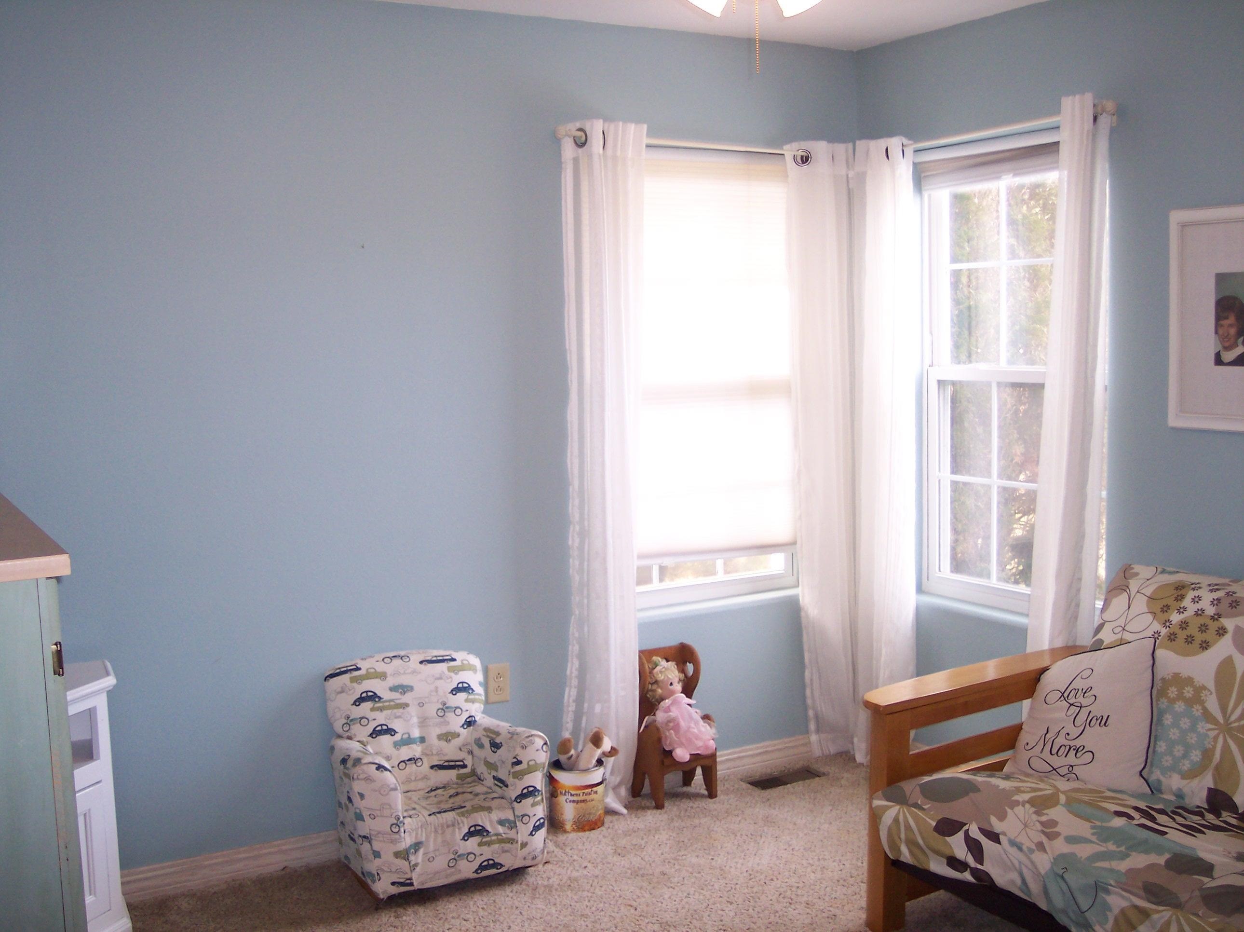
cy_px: 466
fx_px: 1365
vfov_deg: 37.7
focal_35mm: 38
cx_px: 622
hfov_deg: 49.0
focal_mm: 8
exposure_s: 1/45
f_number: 2.8
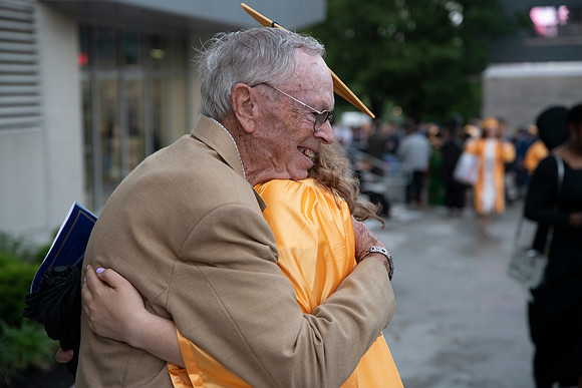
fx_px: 1132
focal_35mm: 70
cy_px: 194
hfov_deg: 28.8
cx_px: 291
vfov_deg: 19.5
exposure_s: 1/160
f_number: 4
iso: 2000
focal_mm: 70
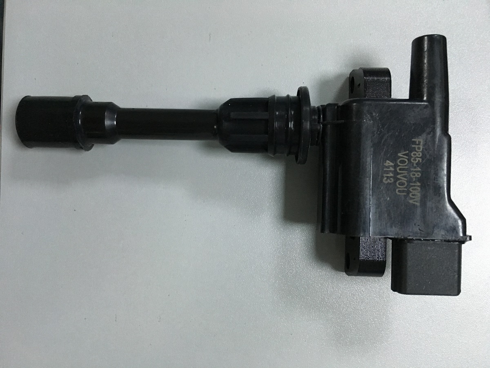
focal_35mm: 29
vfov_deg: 48.2
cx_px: 245
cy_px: 184
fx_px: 411
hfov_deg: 61.7
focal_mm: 4.15
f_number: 2.2
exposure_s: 1/25
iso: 200
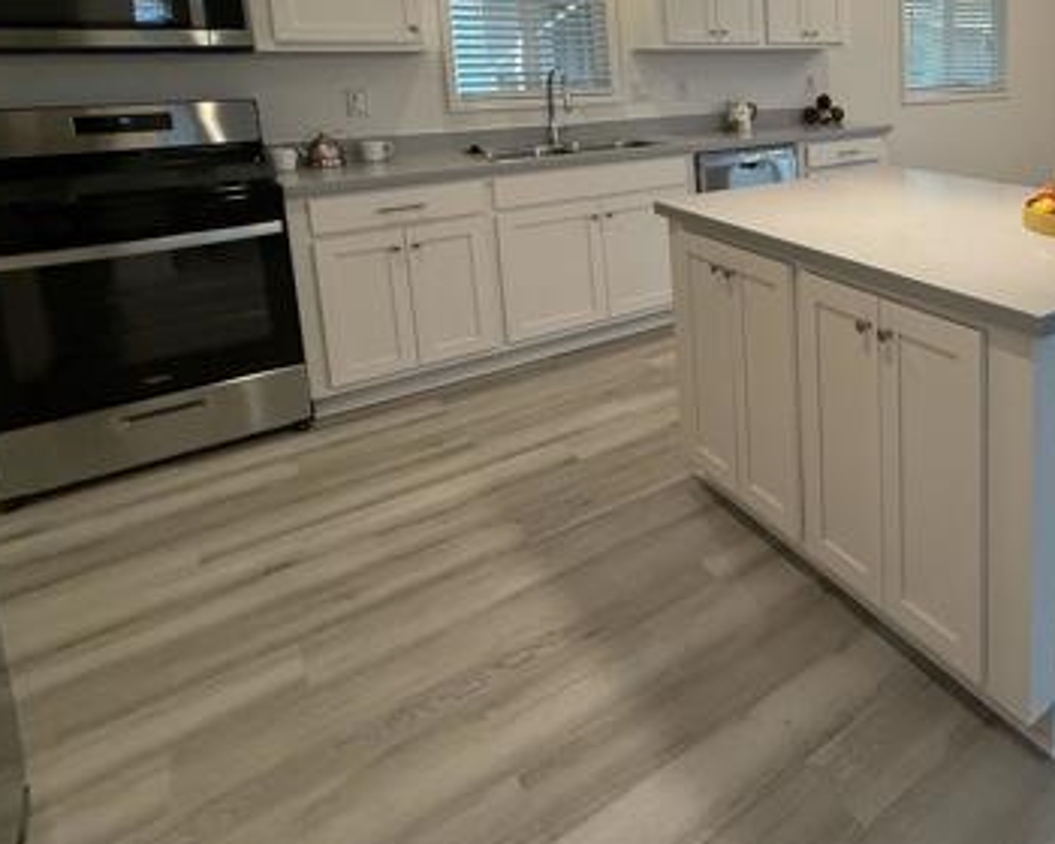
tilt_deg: -6.9
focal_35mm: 25
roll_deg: +0.4
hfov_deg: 59.3
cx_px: 925
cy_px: 166
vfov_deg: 53.0
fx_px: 781
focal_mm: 2.22
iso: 200
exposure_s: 1/120
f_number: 2.2
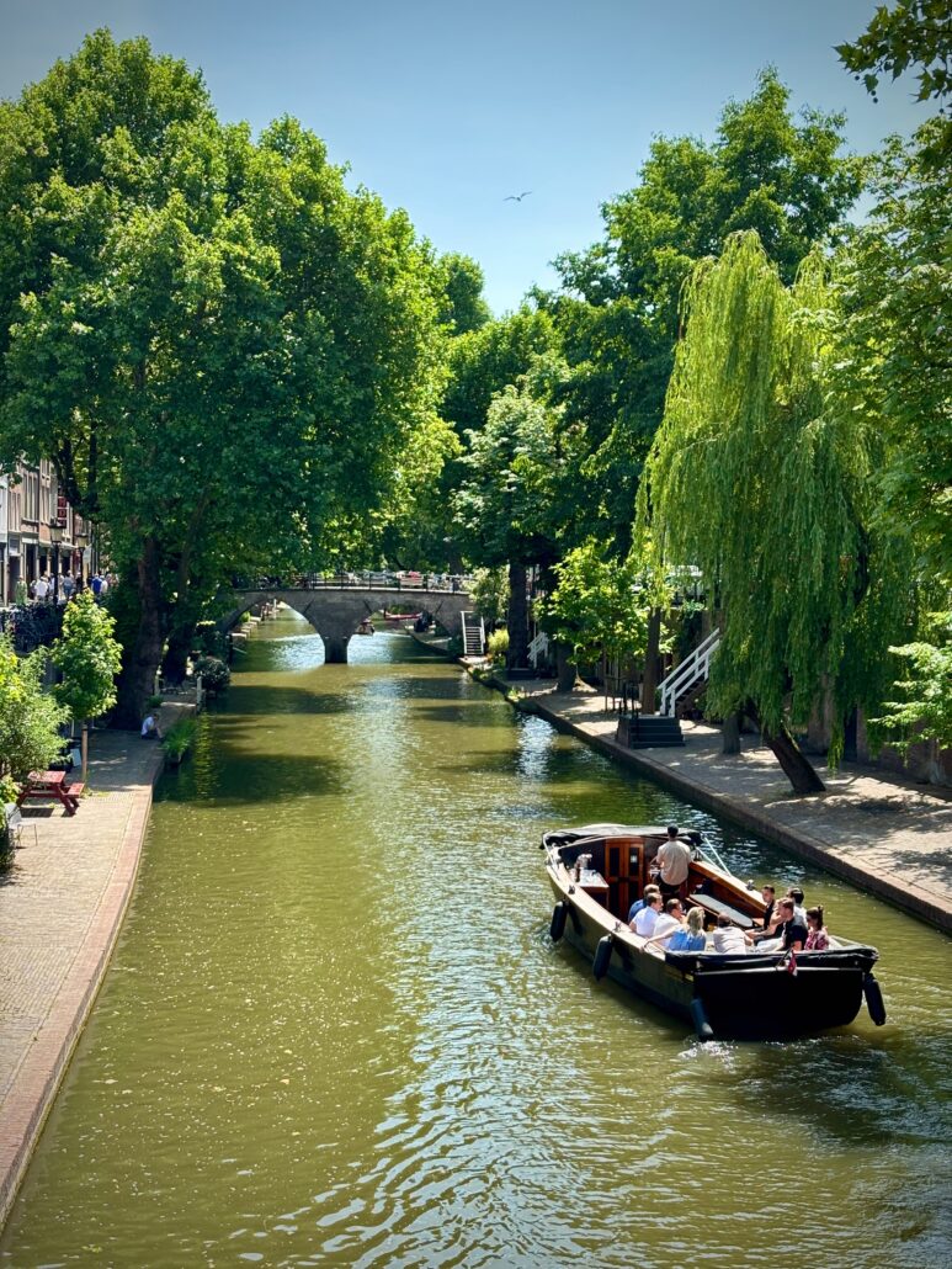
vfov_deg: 36.8
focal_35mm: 52
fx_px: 1906
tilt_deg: -0.9
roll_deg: -0.6
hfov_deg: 28.0
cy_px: 634
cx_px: 476
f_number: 1.6
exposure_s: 1/769
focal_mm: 5.96
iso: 32
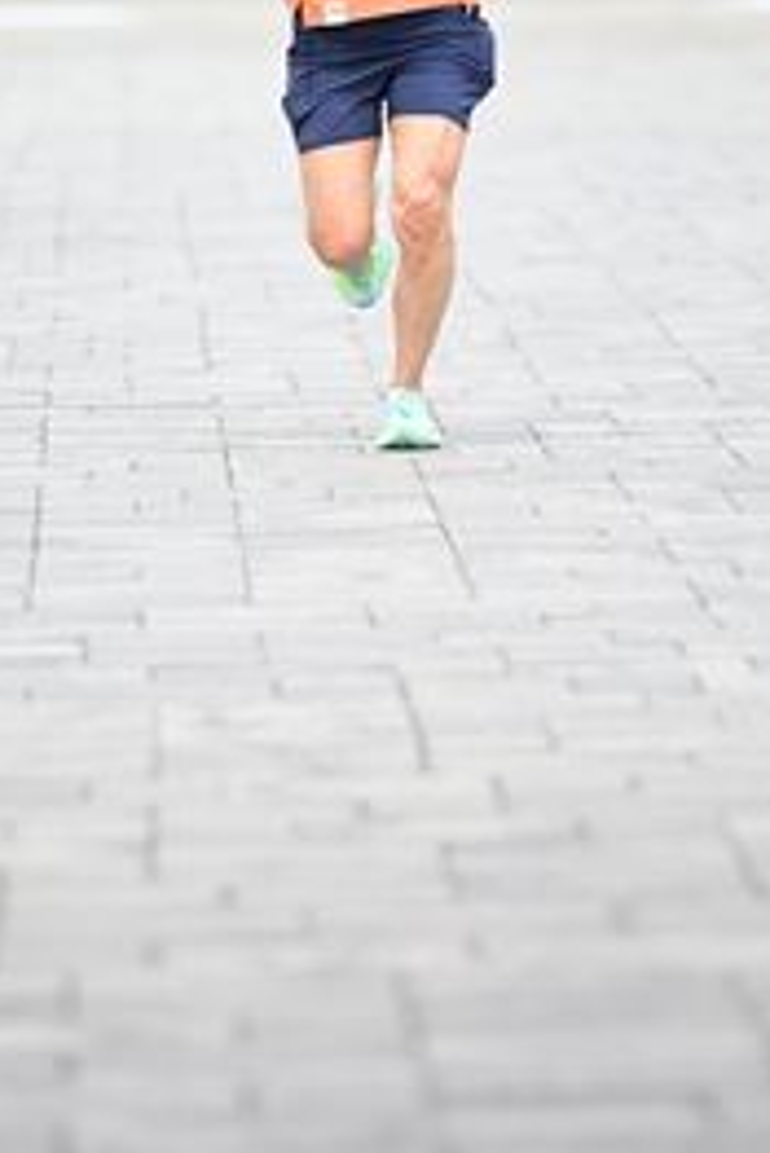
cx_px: 367
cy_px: 220
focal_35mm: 420
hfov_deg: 3.3
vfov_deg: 4.9
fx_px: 13456
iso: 1250
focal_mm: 200
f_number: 2.8
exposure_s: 1/1600
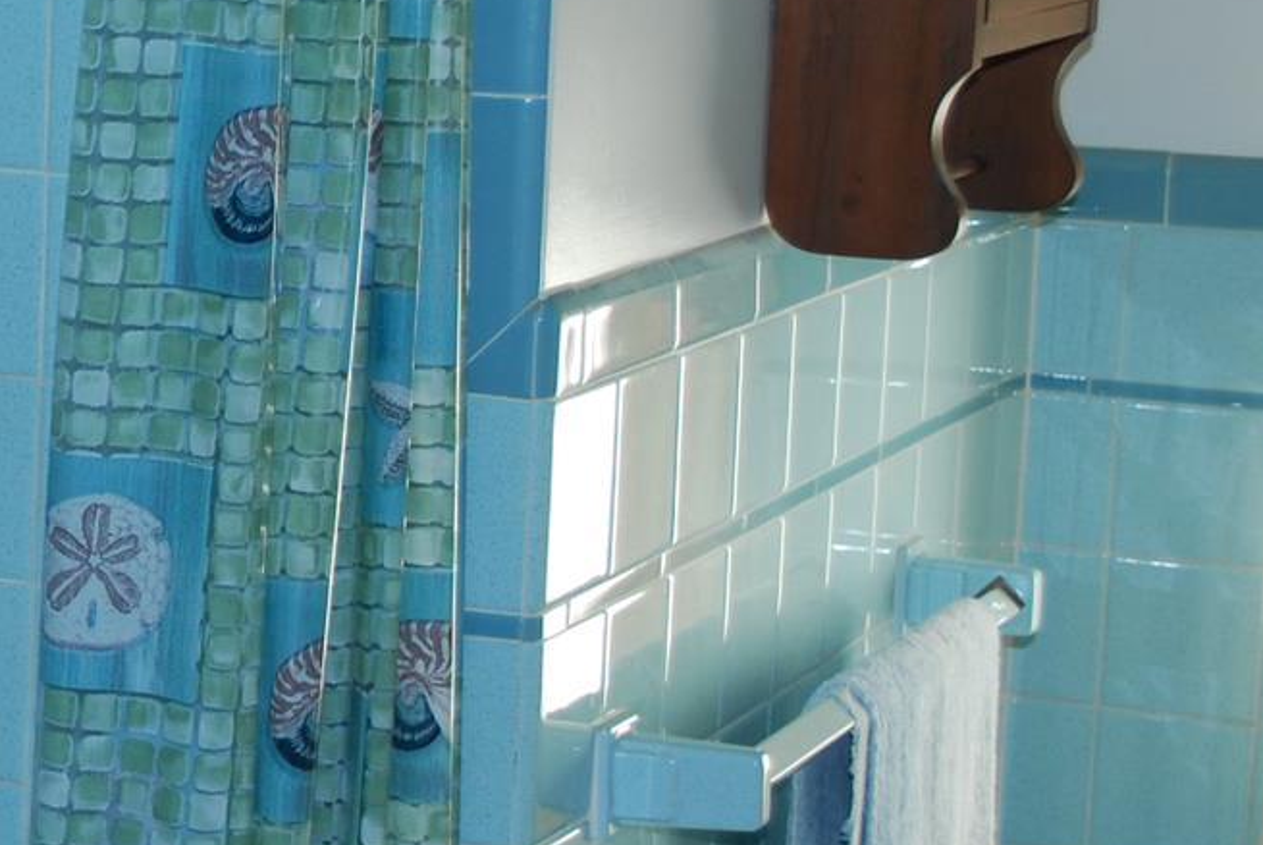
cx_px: -372
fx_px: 4284
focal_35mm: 122
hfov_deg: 15.9
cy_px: 428
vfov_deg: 11.3
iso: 200
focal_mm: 26
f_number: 4.5
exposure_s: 1/60
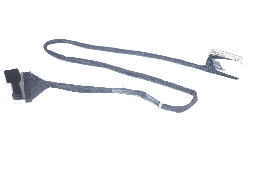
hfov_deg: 27.0
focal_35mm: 75
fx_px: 533
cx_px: 128
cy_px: 85
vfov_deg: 18.1
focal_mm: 50
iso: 640
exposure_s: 1/160
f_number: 5.6
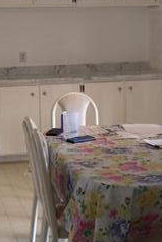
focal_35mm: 81
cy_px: 75
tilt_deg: -4.0
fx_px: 546
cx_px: 44
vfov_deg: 24.9
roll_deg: +0.6
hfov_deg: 16.8
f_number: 2.2
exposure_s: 1/15
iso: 50
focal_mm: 4.15
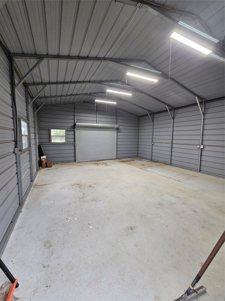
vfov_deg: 106.2
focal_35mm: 13
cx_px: 112
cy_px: 150
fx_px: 113
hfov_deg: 89.9
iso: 200
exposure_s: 1/60
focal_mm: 2.2
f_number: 2.2
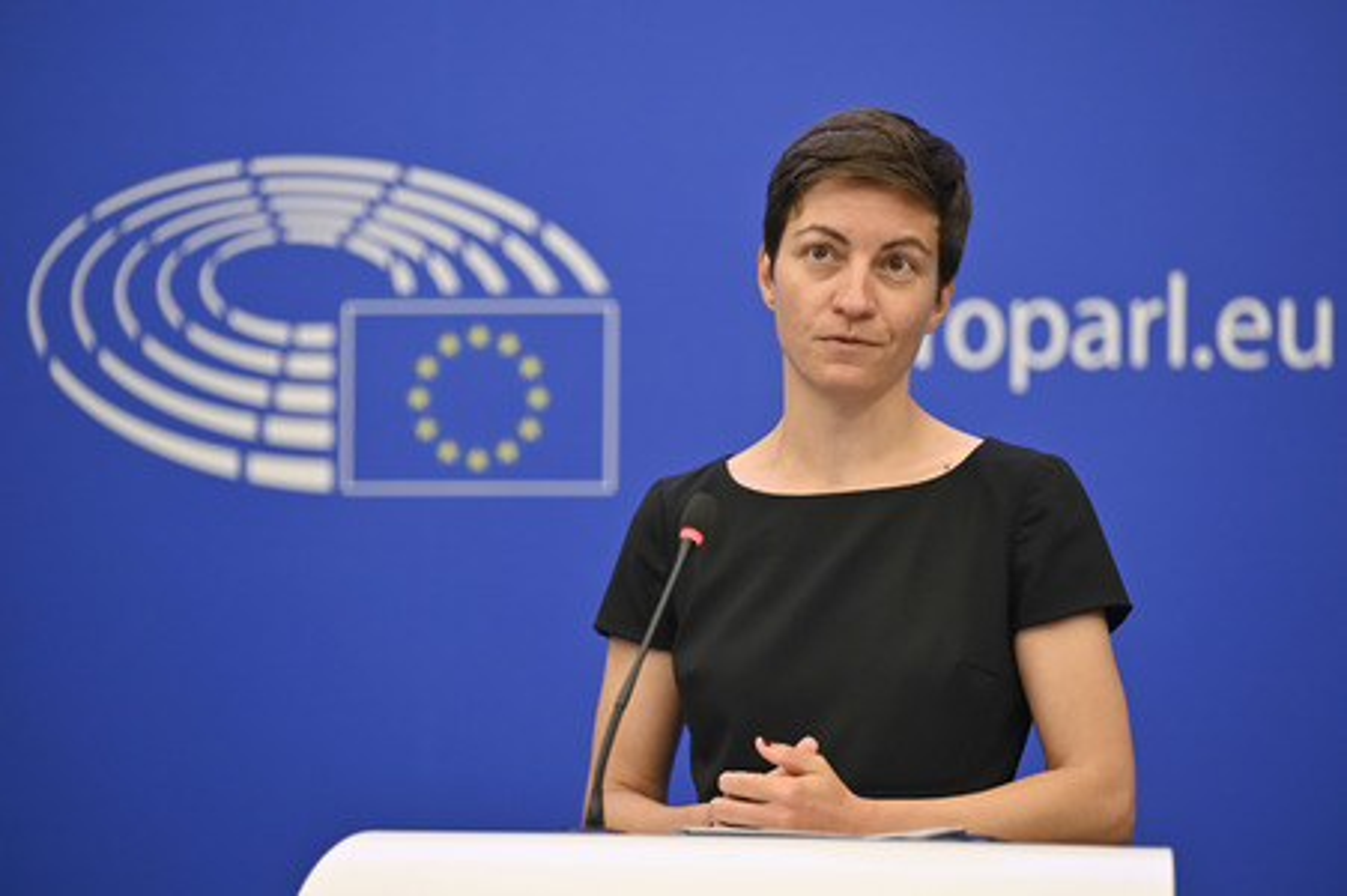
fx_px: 5421
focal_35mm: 145
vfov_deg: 9.4
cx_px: 674
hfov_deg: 14.2
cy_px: 448
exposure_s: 1/320
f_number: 2.8
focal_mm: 145
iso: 1600
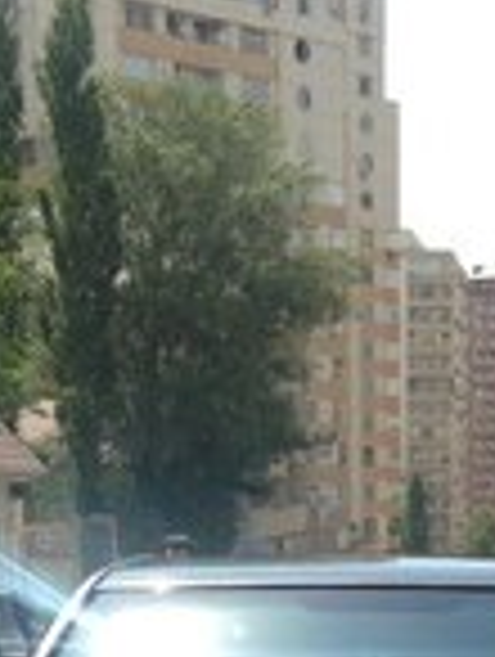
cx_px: 459
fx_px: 2129
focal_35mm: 112
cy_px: 1017
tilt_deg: -17.2
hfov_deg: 13.1
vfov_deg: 15.9
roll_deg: -0.4
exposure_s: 1/1043
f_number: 2.4
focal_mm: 4.12
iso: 50
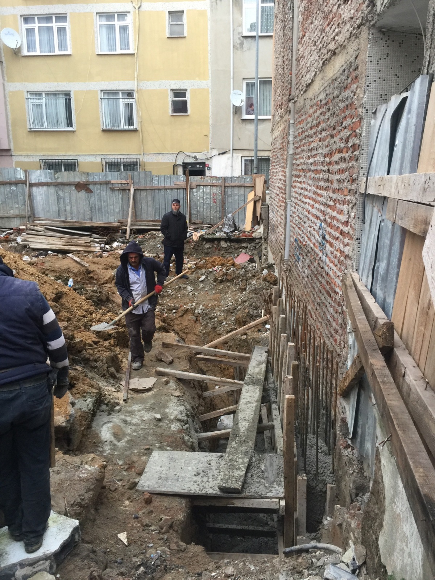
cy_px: 290
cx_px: 218
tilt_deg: -12.9
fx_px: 486
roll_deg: +1.3
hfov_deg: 48.2
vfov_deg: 61.7
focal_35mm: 29
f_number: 2.2
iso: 50
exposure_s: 1/33
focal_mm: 4.15
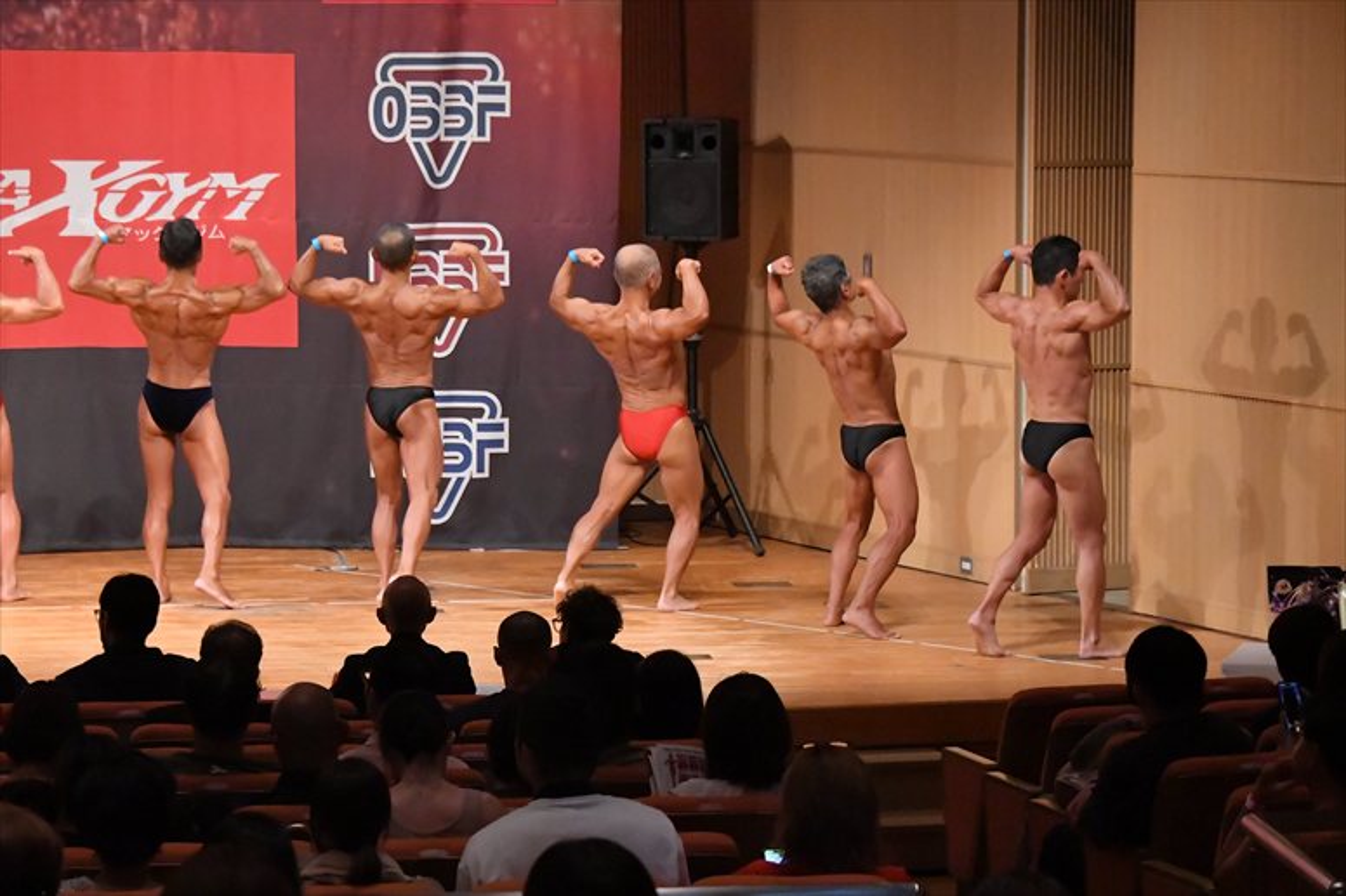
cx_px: 673
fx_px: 5494
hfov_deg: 14.0
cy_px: 448
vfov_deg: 9.3
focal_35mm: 147
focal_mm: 98
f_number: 5.6
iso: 11400
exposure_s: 1/400
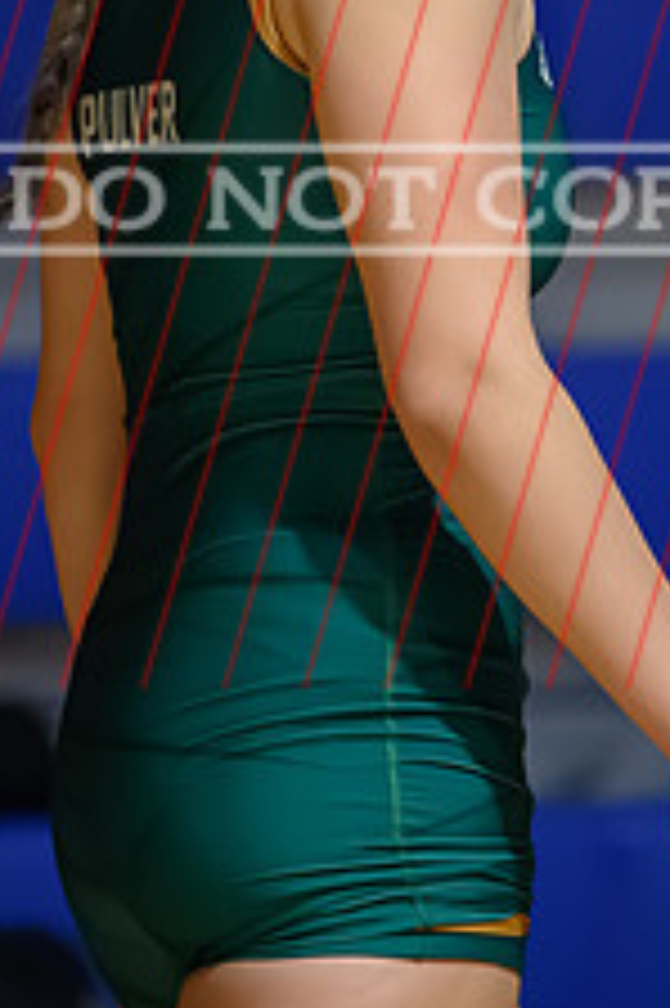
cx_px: 432
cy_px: 183
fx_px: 17641
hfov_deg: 2.2
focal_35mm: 631
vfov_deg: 3.3
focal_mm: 200
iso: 8000
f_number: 2.8
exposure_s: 1/250
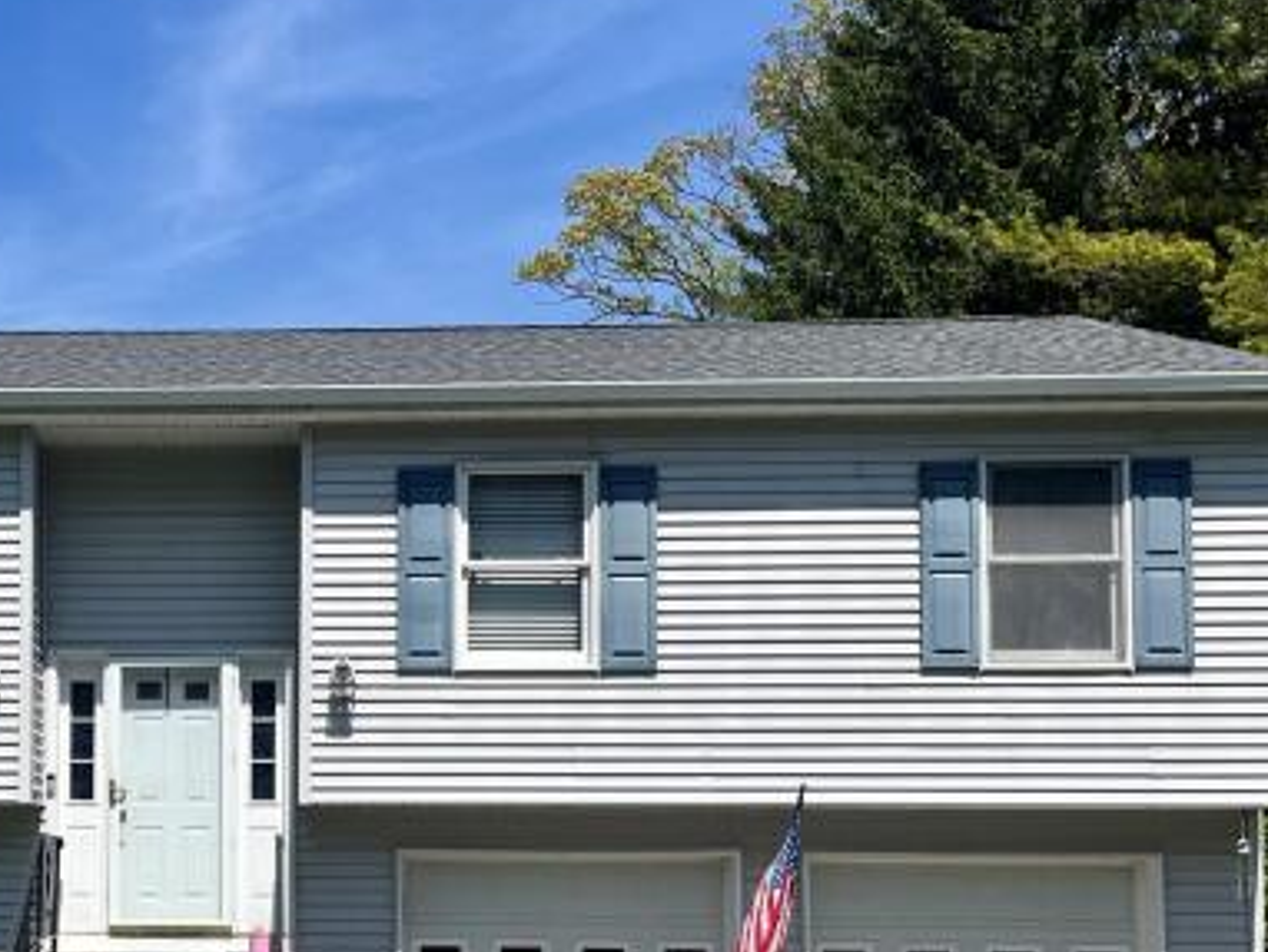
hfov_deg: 37.4
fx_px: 1796
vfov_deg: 28.9
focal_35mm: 49
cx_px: 242
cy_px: 793
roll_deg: -0.2
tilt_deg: +3.0
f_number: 1.6
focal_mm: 5.1
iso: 50
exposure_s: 1/5556
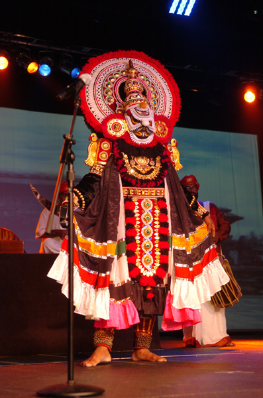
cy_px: 199
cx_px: 132
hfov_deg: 20.1
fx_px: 744
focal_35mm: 68
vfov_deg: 29.9
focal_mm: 45
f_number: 2.8
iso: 400
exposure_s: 1/100
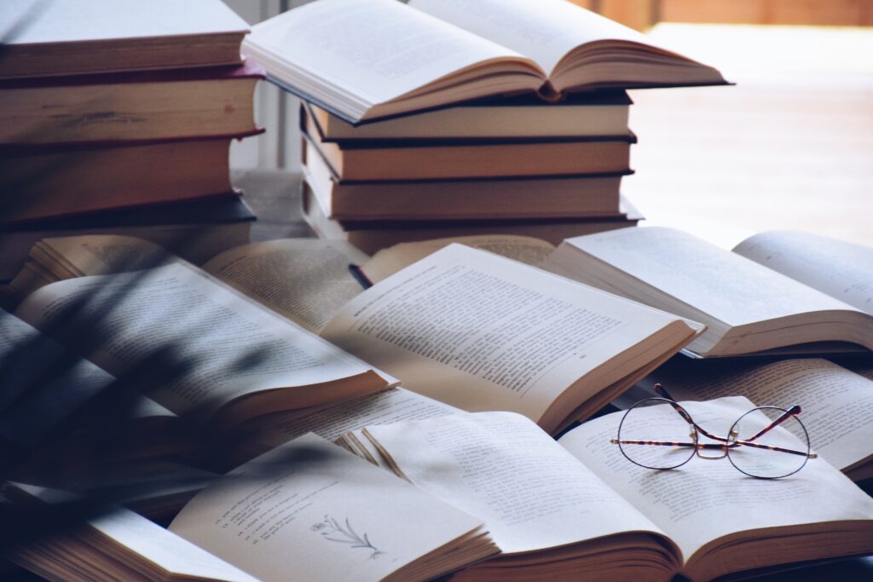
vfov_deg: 6.5
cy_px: 291
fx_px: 5093
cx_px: 436
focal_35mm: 210
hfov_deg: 9.8
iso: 1600
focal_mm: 140
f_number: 5.6
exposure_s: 1/125
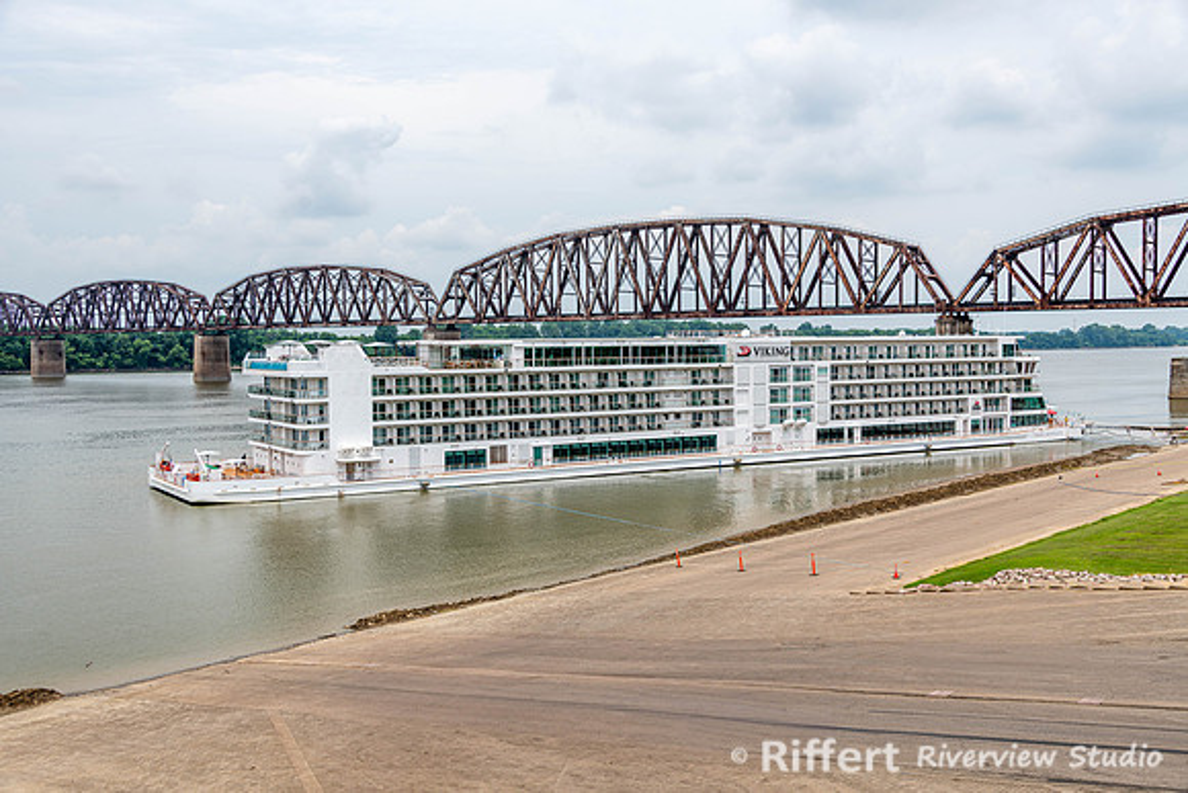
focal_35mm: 36
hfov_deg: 53.1
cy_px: 396
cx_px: 594
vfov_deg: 36.9
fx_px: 1188
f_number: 8
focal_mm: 36
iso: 64
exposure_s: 1/160
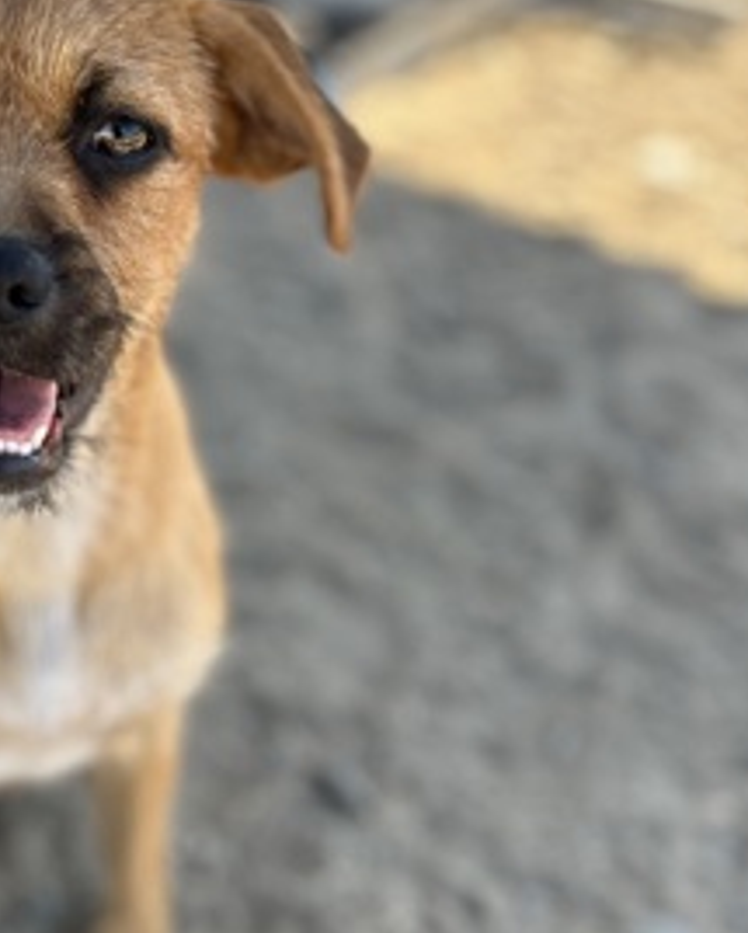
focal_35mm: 53
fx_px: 1464
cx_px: 28
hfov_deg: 27.3
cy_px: 519
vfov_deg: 35.3
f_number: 1.5
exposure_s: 1/555
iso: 50
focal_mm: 5.7
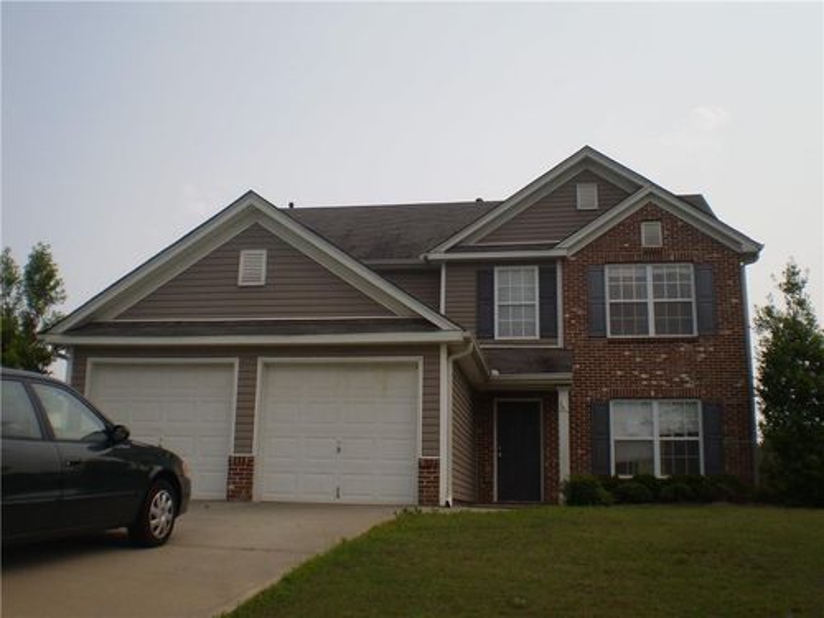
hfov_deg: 51.4
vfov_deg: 39.7
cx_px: 412
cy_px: 309
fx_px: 857
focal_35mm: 36
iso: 64
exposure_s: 1/1250
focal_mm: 6.3
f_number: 4.6
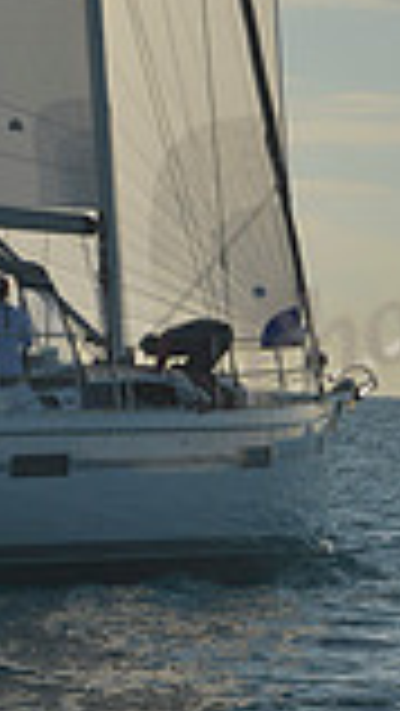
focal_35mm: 270
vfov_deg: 7.8
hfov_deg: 4.5
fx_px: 5086
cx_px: 2
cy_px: -342
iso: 200
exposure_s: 1/800
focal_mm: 70
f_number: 9
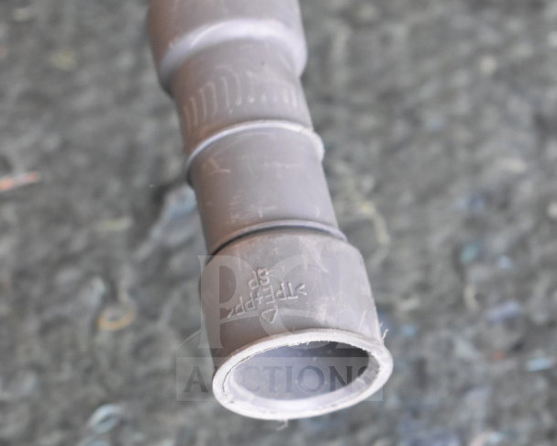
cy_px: 328
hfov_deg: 16.5
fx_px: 1925
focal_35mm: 117
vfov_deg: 13.2
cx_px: 279
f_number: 5.6
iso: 2200
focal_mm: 55
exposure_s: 1/100
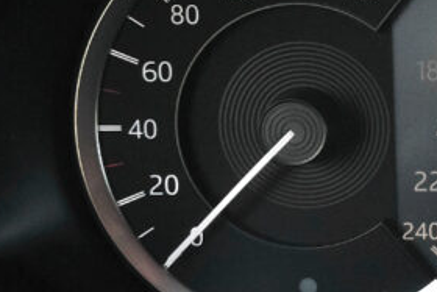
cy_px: 138
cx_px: 679
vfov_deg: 12.9
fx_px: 1287
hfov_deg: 17.2
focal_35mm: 106
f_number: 9
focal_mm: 19.2
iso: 2000
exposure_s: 1/250
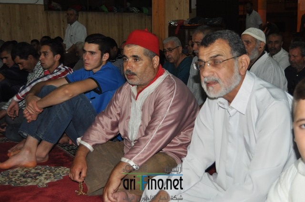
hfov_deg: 37.9
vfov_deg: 25.7
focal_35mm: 52
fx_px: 444
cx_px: 152
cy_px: 101
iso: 800
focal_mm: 35
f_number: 4.5
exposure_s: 1/60
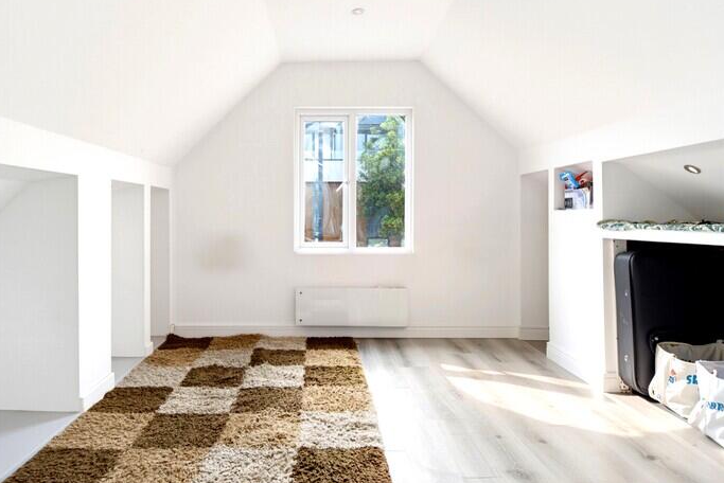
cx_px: 311
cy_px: 213
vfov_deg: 59.4
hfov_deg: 80.7
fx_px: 422
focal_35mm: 21
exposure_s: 1/60
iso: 250
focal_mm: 14
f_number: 8
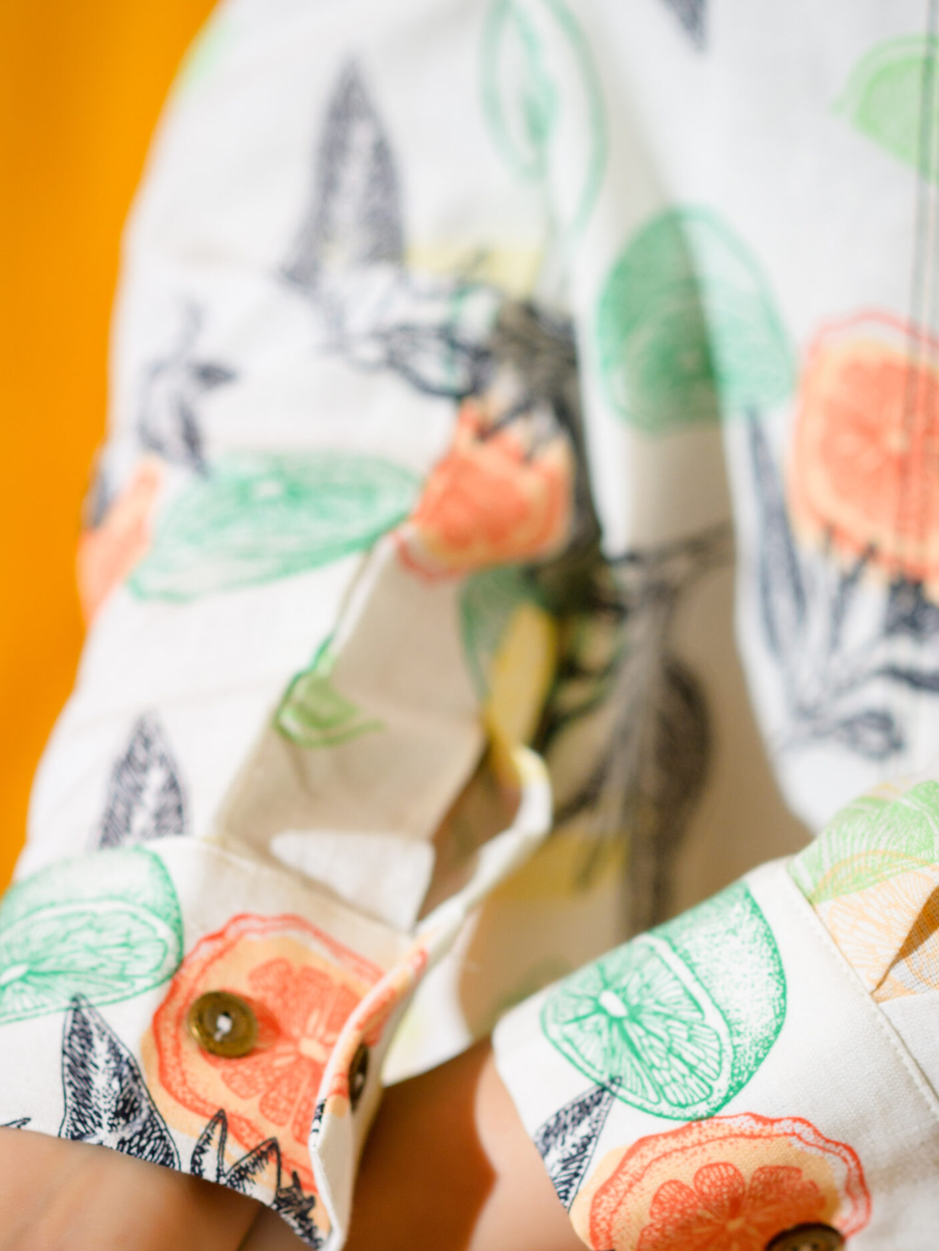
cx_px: 426
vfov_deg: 17.6
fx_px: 4051
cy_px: 741
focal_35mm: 112
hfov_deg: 13.2
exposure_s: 1/100
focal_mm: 85
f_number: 2.8
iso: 640
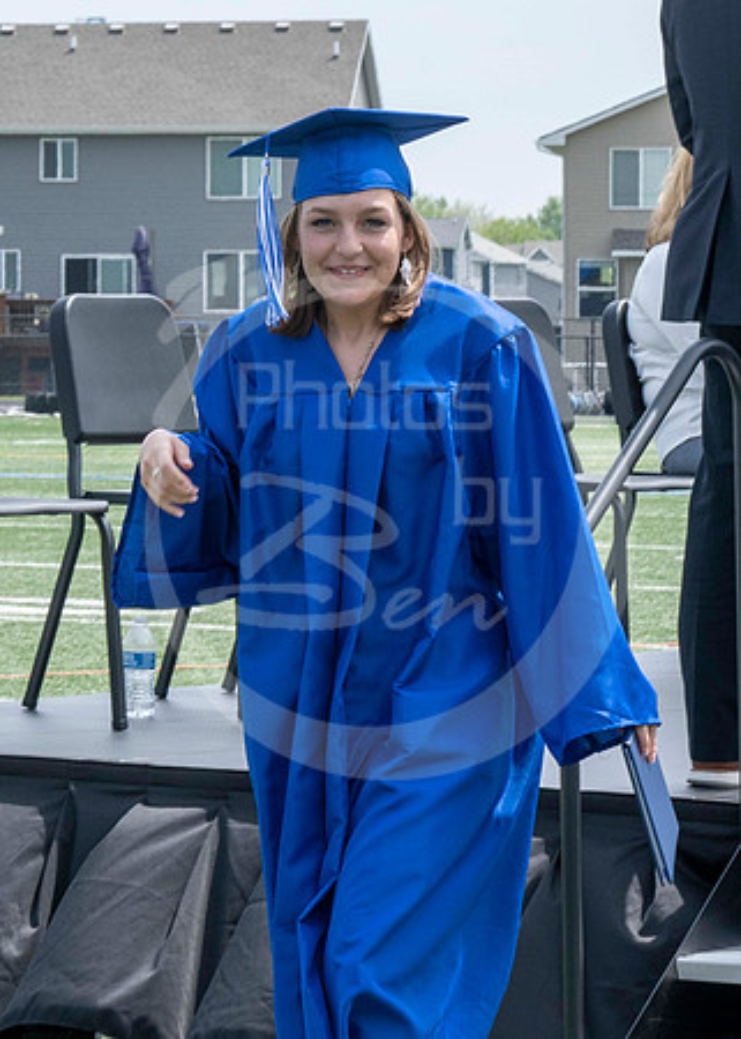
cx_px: -38
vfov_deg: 10.5
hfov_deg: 7.4
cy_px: 361
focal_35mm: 192
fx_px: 5666
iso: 200
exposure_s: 1/250
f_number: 13
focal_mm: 70
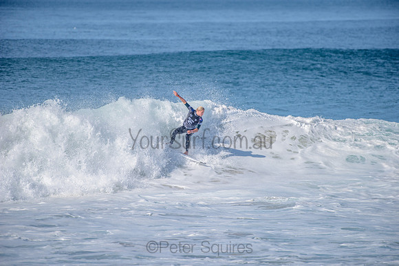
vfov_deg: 2.8
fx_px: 5543
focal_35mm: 500
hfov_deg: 4.1
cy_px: 133
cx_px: 200
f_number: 5.6
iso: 180
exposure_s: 1/2500
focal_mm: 500
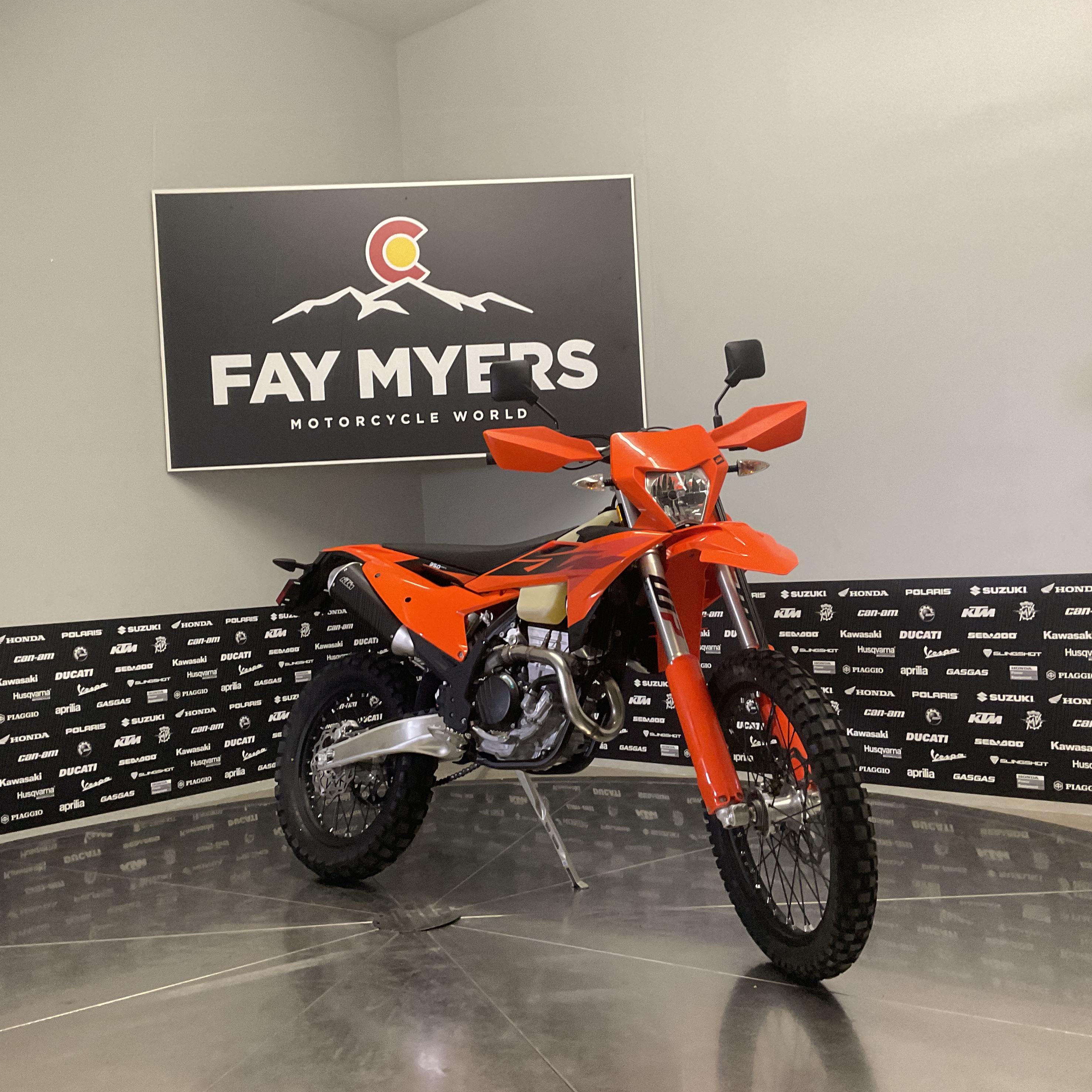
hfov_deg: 47.2
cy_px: 536
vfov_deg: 47.2
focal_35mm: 35
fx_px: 1249
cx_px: 497
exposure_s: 1/60
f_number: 1.8
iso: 160
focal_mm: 3
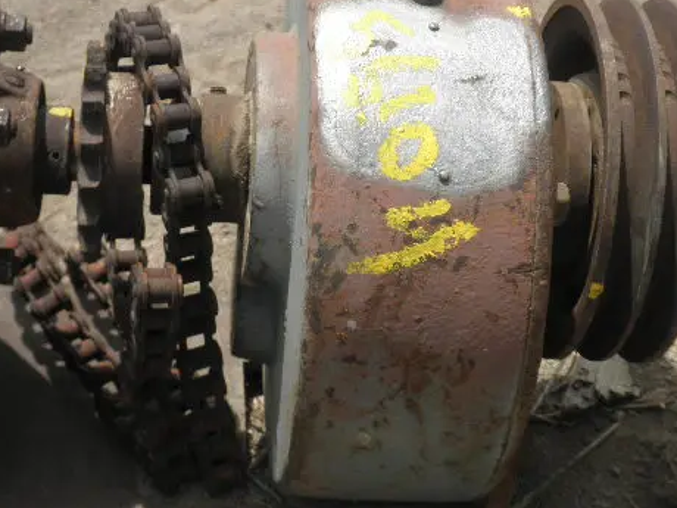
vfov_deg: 18.0
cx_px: 336
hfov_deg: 23.8
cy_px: 274
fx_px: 1604
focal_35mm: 82
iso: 64
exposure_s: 1/640
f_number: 3.8
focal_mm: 10.5
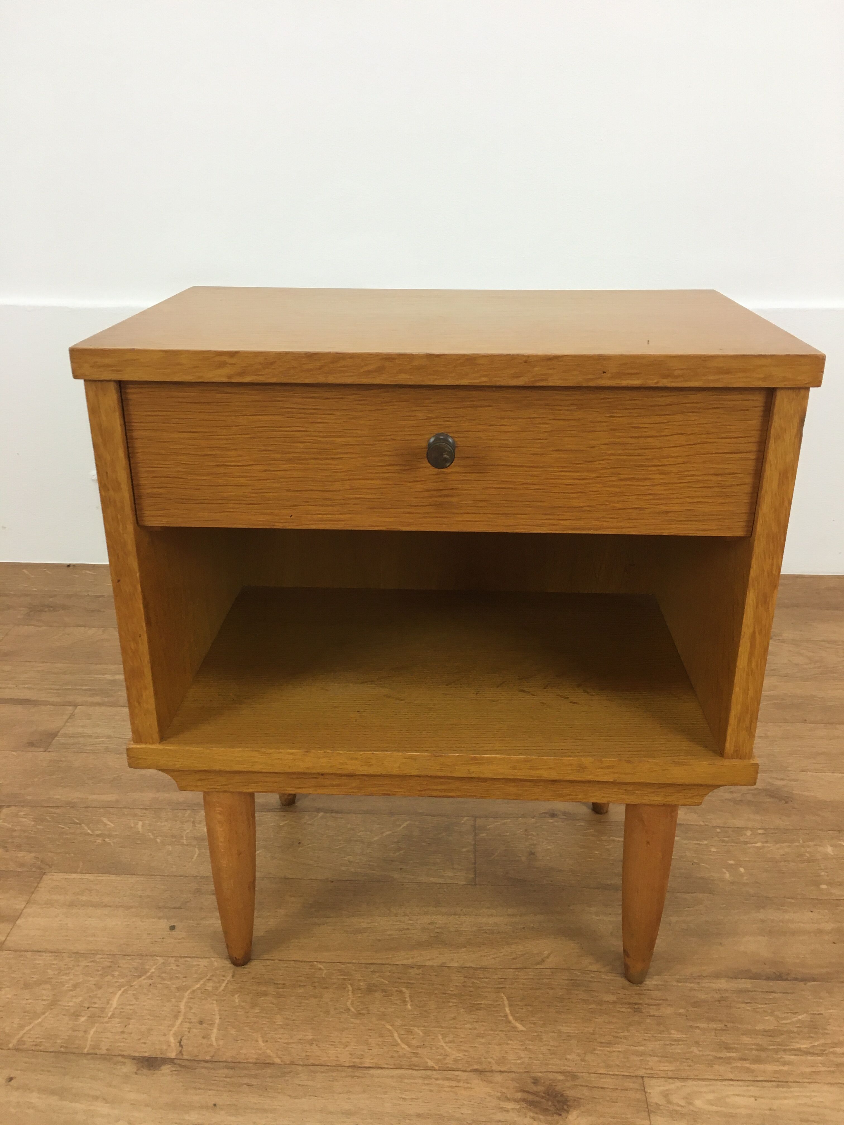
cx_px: 422
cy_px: 562
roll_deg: -0.6
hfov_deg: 48.2
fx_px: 943
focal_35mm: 29
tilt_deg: -24.0
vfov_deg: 61.7
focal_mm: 4.15
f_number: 2.2
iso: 40
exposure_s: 1/33
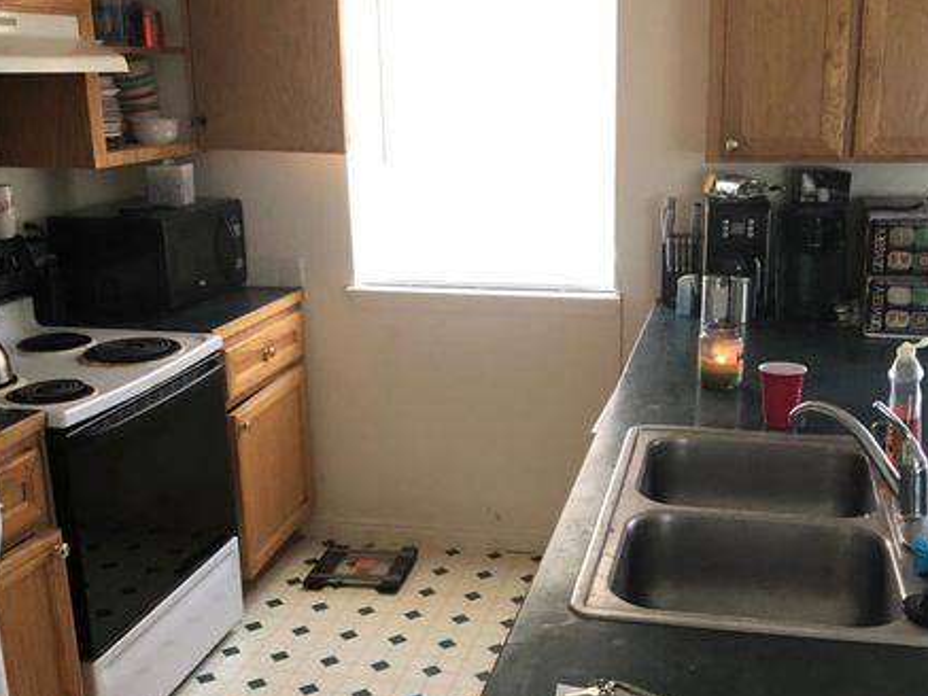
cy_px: 388
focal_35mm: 41
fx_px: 1099
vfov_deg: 35.1
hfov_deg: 45.6
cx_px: 531
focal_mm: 3.99
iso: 80
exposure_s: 1/15
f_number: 1.8
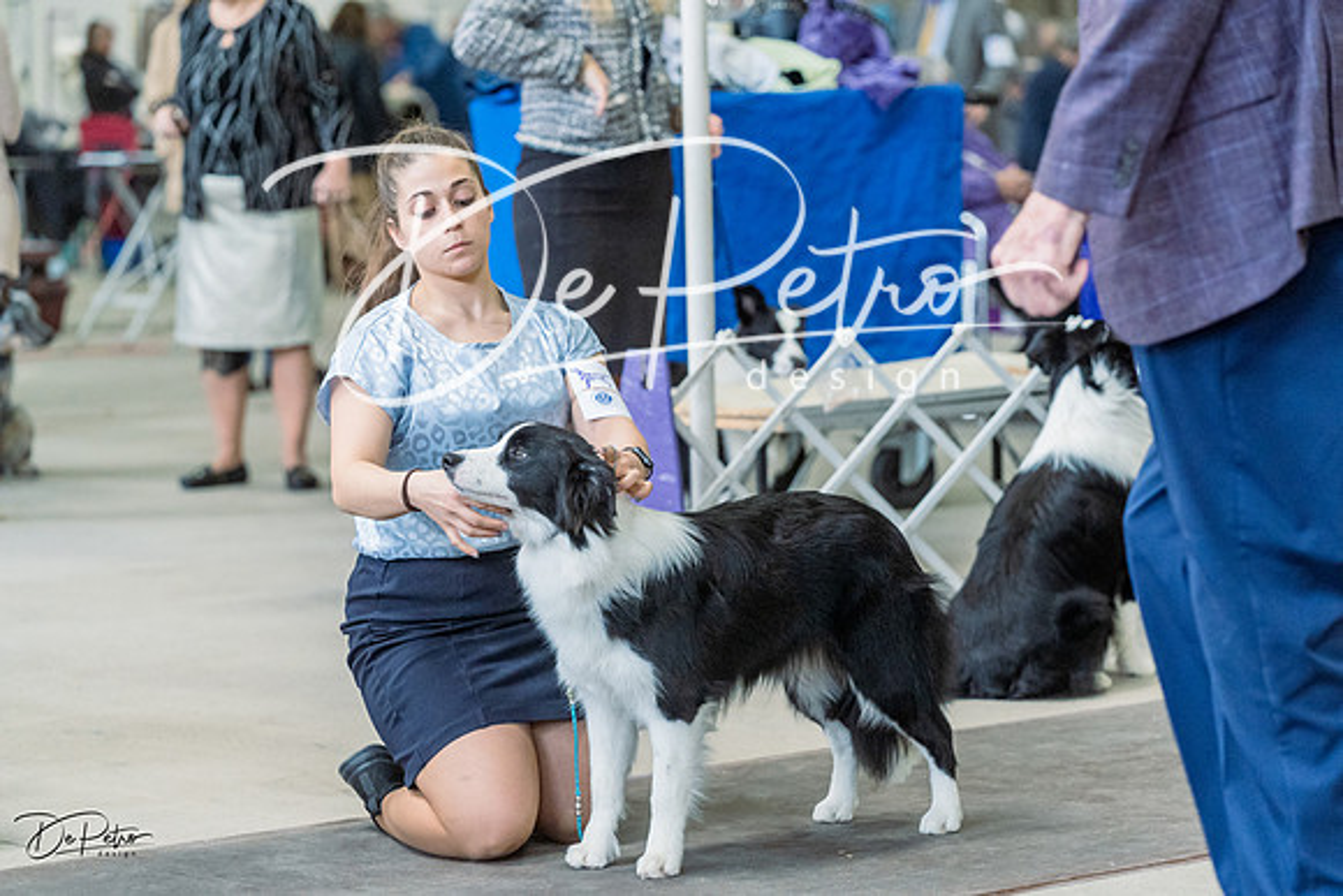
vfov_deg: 11.2
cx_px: 672
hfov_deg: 16.6
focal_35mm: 123
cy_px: 448
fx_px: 4589
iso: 6400
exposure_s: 1/400
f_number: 4
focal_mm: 123
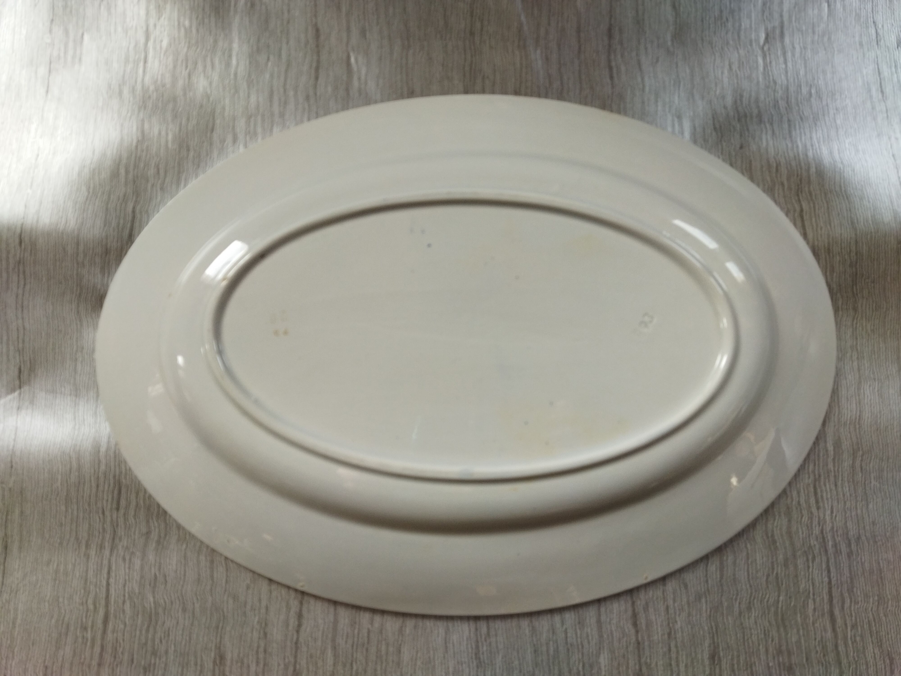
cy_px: 338
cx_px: 450
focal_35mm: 27
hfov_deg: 65.3
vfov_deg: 51.4
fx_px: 703
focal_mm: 4.71
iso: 99
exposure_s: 1/114
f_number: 1.79
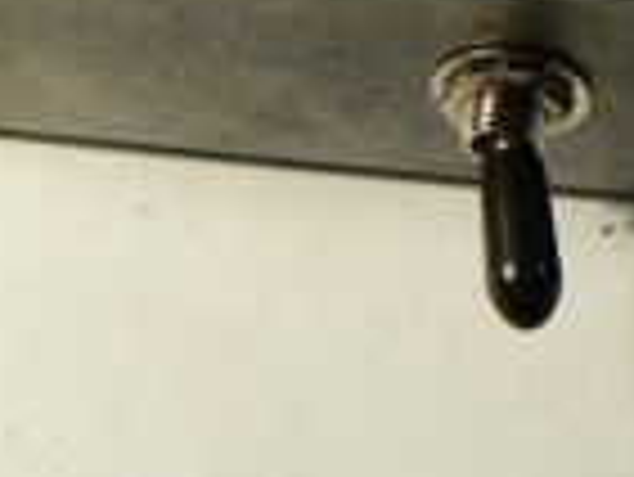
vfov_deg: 13.4
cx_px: 553
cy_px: -115
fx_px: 1961
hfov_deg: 18.1
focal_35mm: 107
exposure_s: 1/80
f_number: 4
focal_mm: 6
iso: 400
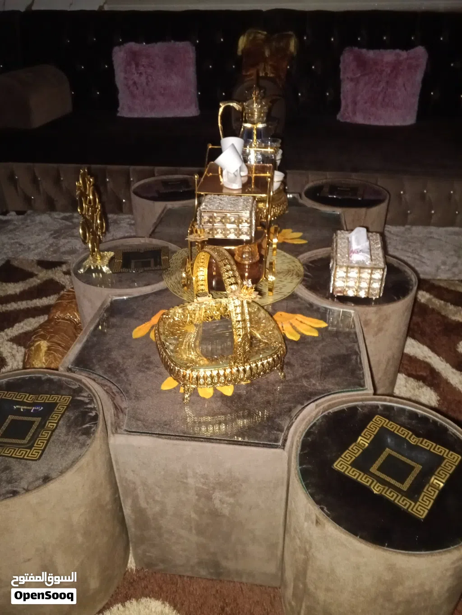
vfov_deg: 65.3
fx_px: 480
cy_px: 308
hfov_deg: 51.4
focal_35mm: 27
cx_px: 231
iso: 2338
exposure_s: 1/20
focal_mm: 4.09
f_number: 1.6
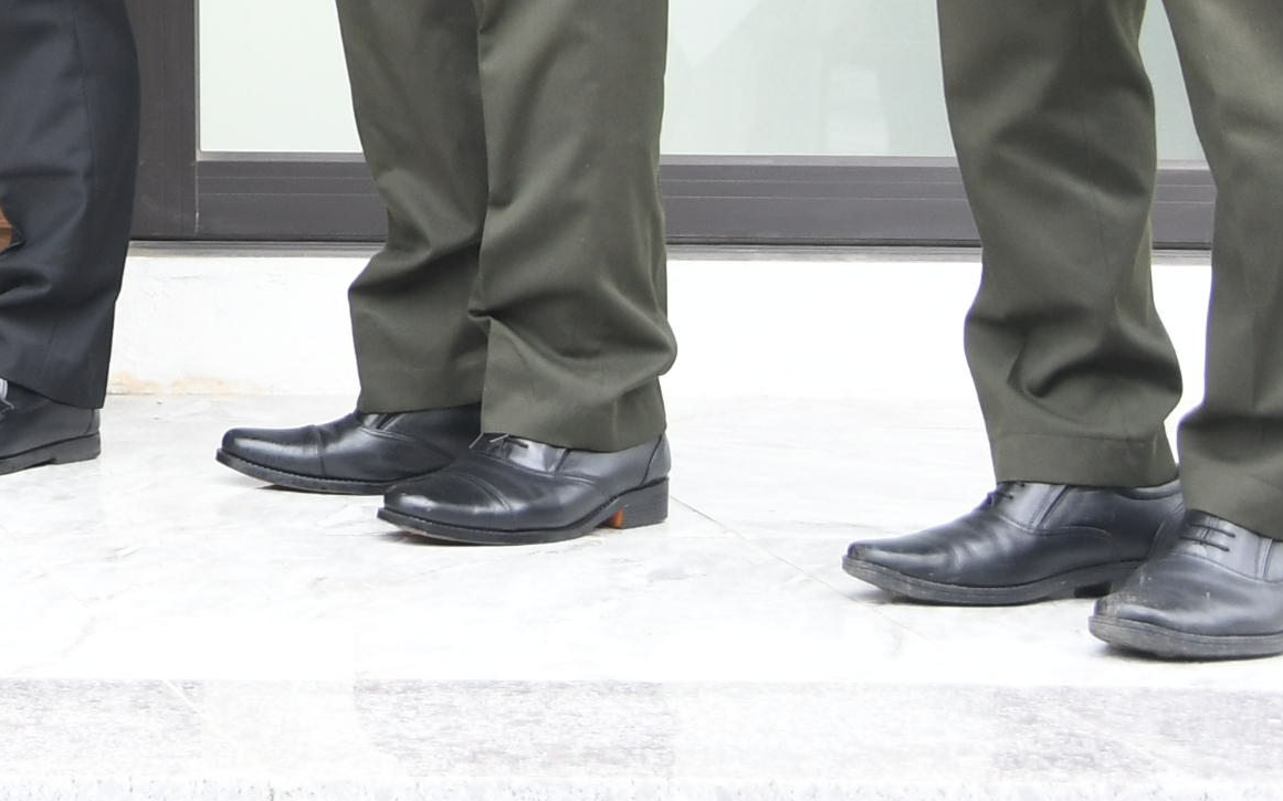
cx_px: -673
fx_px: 5768
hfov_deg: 12.1
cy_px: -708
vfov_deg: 7.7
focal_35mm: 165
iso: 400
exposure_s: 1/200
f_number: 4.5
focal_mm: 30
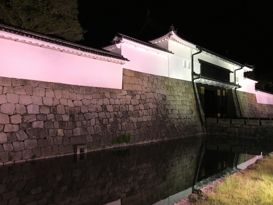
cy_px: 102
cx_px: 136
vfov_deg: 48.2
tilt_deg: +1.3
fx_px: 229
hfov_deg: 61.7
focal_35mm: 29
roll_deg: -0.7
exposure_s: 1/30
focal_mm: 4.15
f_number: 2.2
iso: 100
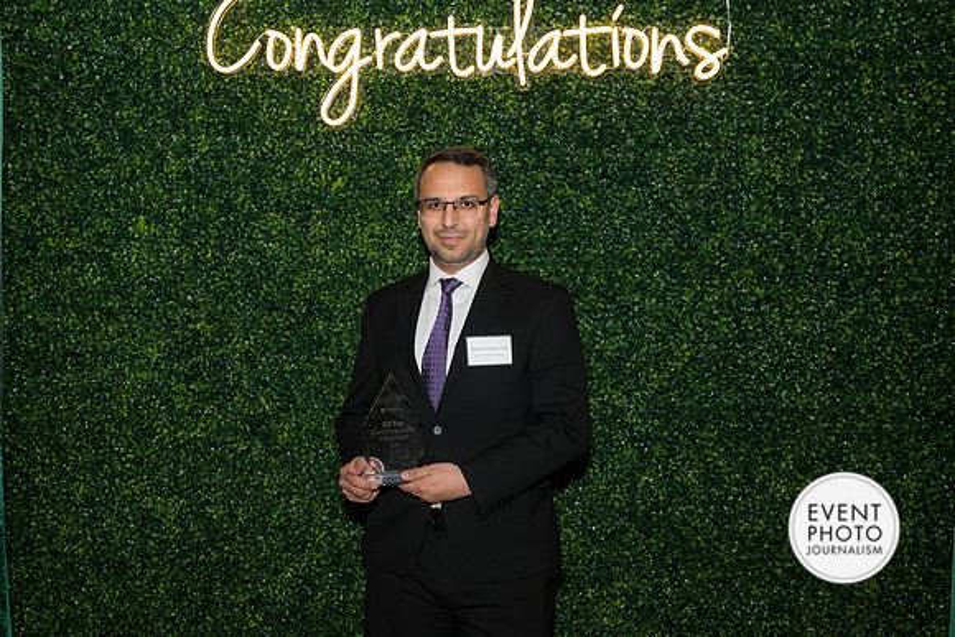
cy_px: 318
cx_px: 478
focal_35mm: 44
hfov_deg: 44.5
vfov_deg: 30.5
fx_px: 1167
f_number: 5
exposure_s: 1/160
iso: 640
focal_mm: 44
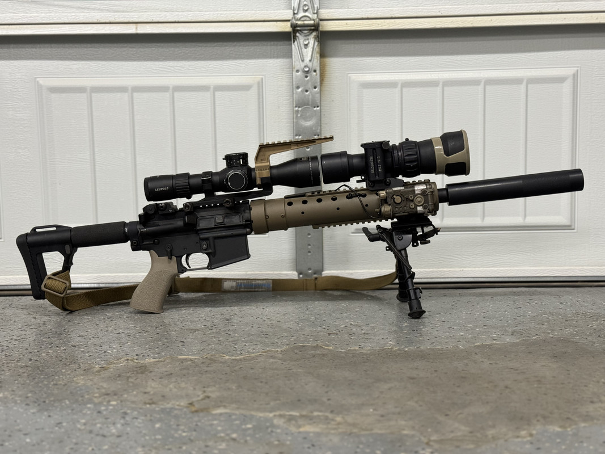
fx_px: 839
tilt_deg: -7.1
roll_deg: +0.5
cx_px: 302
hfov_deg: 39.7
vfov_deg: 30.3
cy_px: 227
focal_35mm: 48
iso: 250
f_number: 1.78
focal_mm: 6.76
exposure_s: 1/60
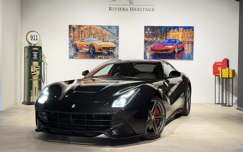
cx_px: 121
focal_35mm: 51
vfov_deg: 25.3
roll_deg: -0.4
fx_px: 338
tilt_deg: -2.2
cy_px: 74
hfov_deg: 39.6
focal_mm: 6.76
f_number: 1.78
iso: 250
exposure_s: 1/39
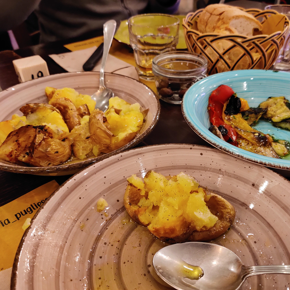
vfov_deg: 51.1
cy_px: 145
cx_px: 169
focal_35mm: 32
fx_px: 303
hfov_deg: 50.9
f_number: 1.65
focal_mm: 4.75
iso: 1000
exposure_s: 1/20
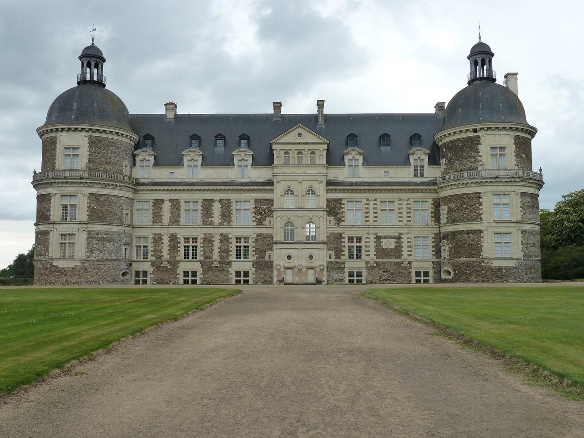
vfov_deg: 40.7
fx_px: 590
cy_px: 219
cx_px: 292
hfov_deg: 52.6
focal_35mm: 35
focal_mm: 5.7
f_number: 4
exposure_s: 1/125
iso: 125
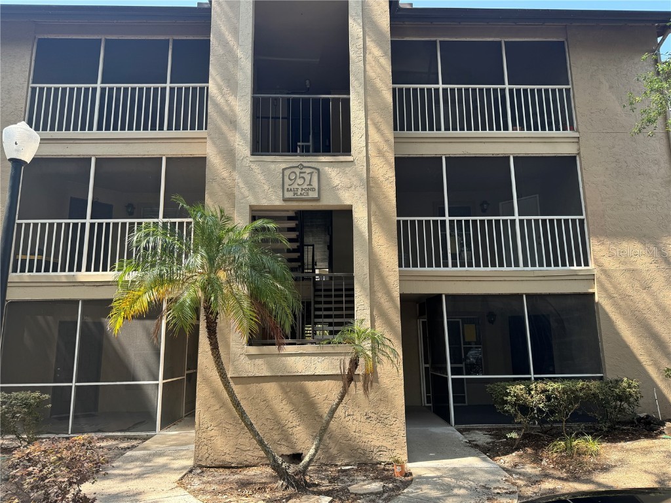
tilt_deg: +9.8
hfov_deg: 71.6
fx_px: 465
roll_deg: +1.3
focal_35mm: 24
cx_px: 336
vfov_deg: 56.8
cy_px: 252
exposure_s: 1/582
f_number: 1.78
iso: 80
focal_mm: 6.76
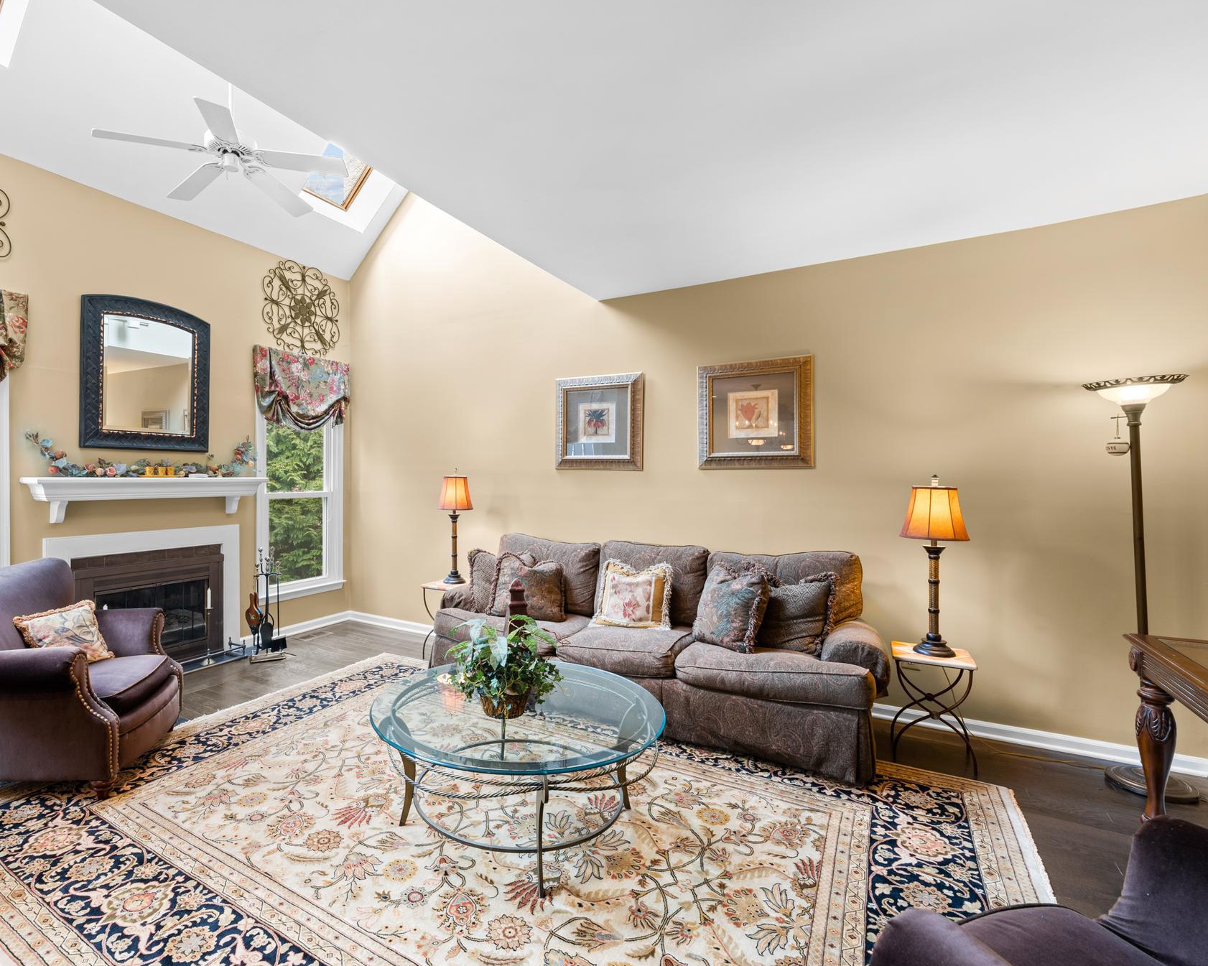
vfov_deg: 80.4
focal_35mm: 16
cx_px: 500
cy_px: 488
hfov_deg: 92.2
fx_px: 572
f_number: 8
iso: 400
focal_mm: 14
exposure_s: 1/2
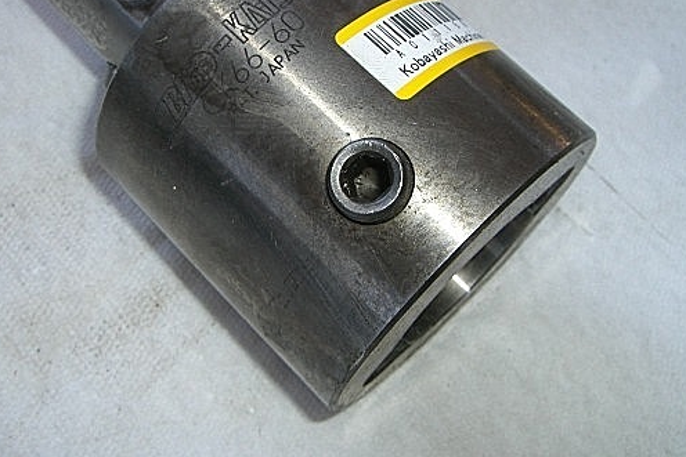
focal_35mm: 51
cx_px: 306
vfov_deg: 26.4
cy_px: 171
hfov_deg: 38.8
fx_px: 972
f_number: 4.3
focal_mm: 6.2
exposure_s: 1/80
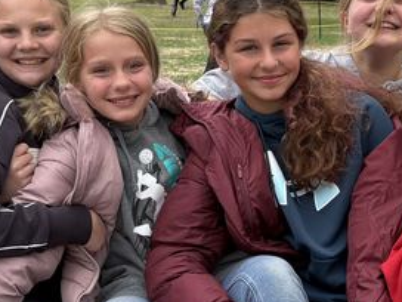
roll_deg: -0.5
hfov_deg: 19.8
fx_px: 1138
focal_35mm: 98
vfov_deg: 15.1
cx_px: 322
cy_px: 155
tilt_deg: -9.7
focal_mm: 5.96
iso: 50
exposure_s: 1/1155
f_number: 1.6
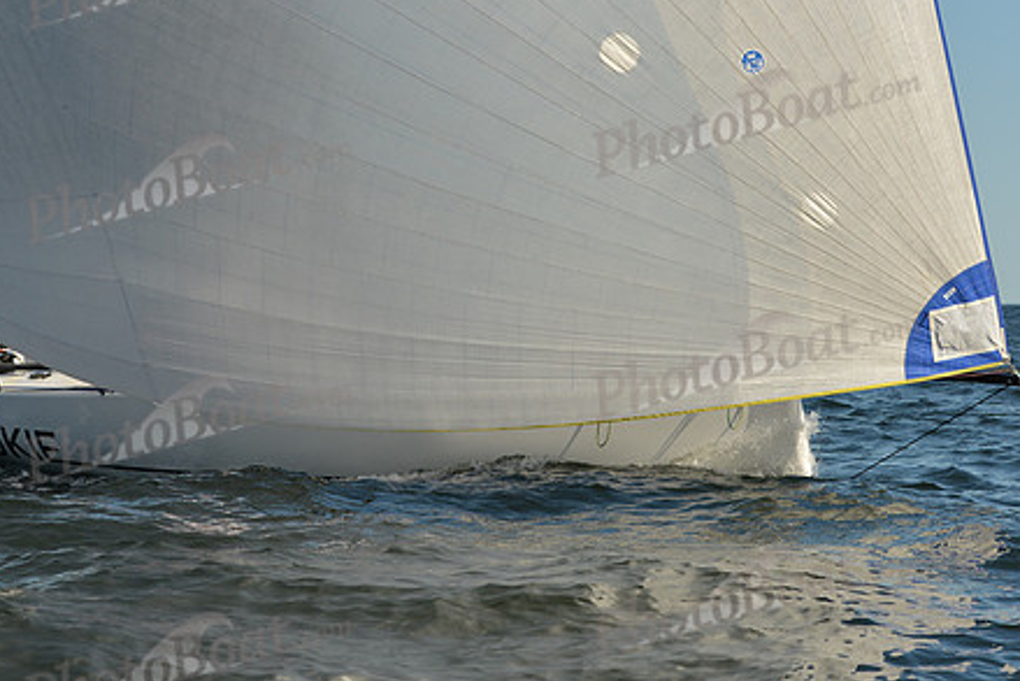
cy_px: 271
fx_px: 2919
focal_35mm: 103
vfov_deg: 13.3
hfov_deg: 19.8
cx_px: 474
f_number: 5.6
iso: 320
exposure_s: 1/1000
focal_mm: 78
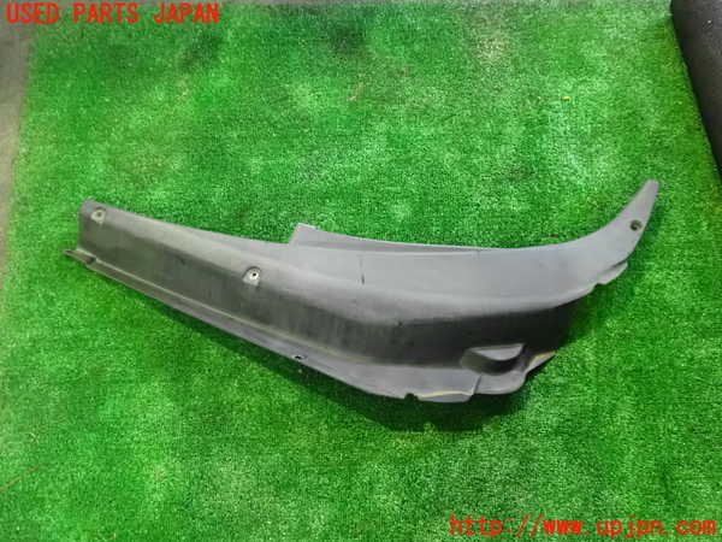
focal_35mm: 30
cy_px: 271
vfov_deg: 46.8
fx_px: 626
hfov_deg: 60.0
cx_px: 361
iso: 2000
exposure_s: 1/80
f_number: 2.3
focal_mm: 5.4
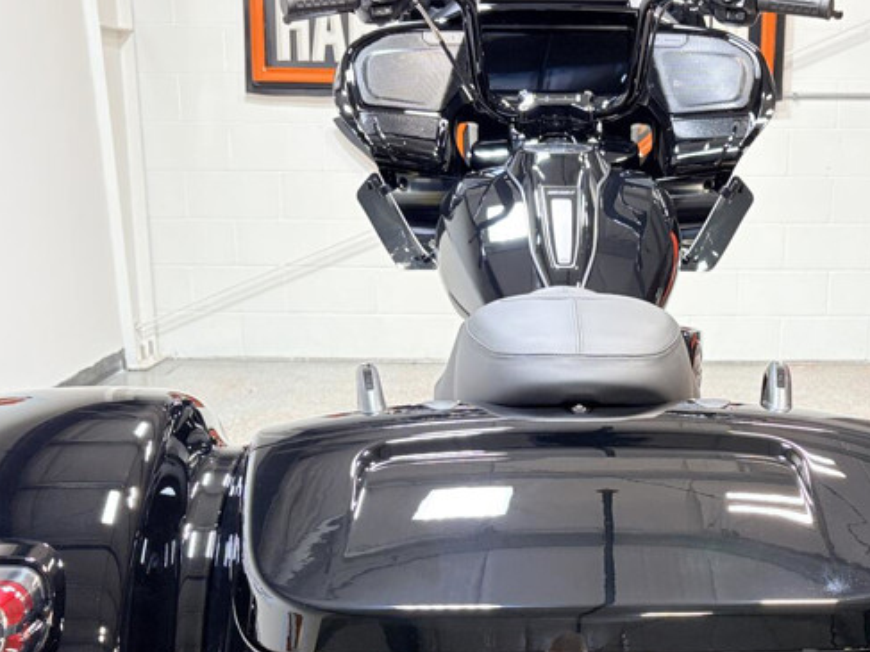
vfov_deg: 25.2
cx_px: 589
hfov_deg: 33.5
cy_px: 529
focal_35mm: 57
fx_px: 1432
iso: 100
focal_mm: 5.96
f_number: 1.6
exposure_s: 1/120
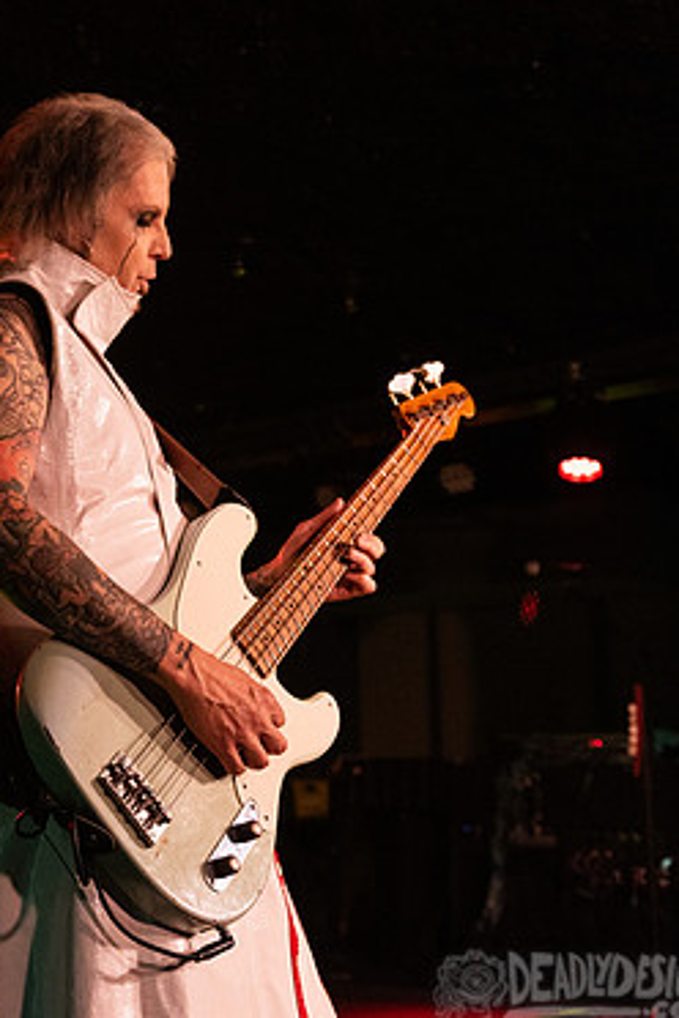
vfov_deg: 37.5
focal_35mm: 53
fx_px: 1499
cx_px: -36
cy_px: 519
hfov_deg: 24.1
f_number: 3.5
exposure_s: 1/160
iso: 2000
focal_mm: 34
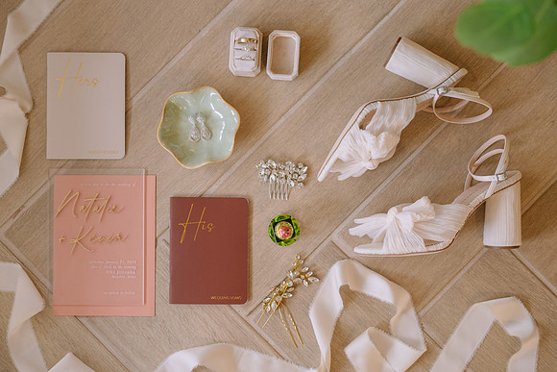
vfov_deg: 25.6
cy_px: 186
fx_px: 818
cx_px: 278
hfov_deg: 37.6
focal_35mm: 53
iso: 1600
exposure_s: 1/250
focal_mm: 50
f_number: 2.8
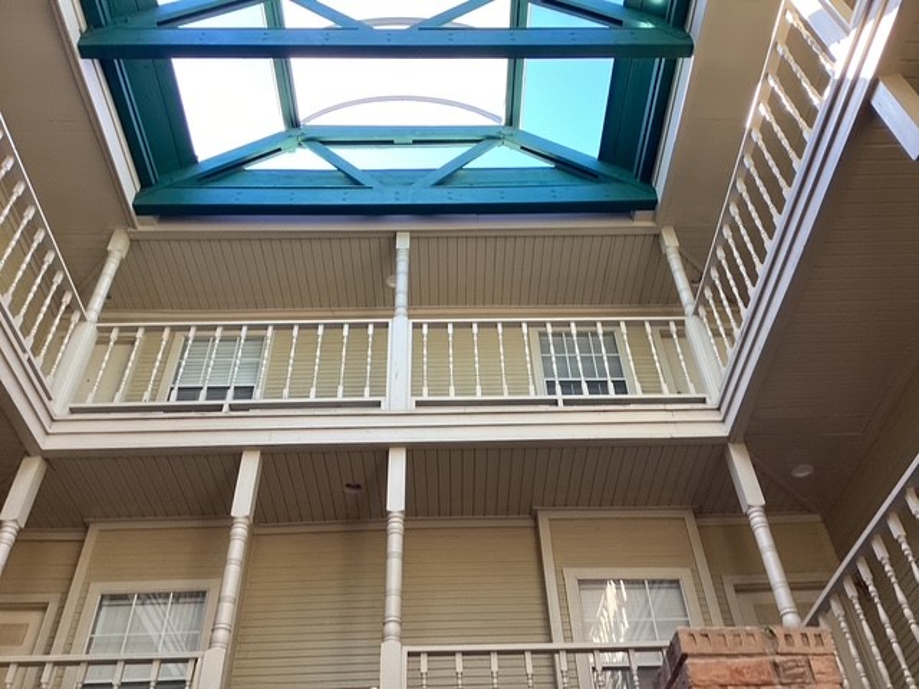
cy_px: 344
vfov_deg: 45.4
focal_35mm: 31
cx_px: 460
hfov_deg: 58.4
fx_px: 823
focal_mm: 3.3
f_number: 2.4
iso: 50
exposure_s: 1/120
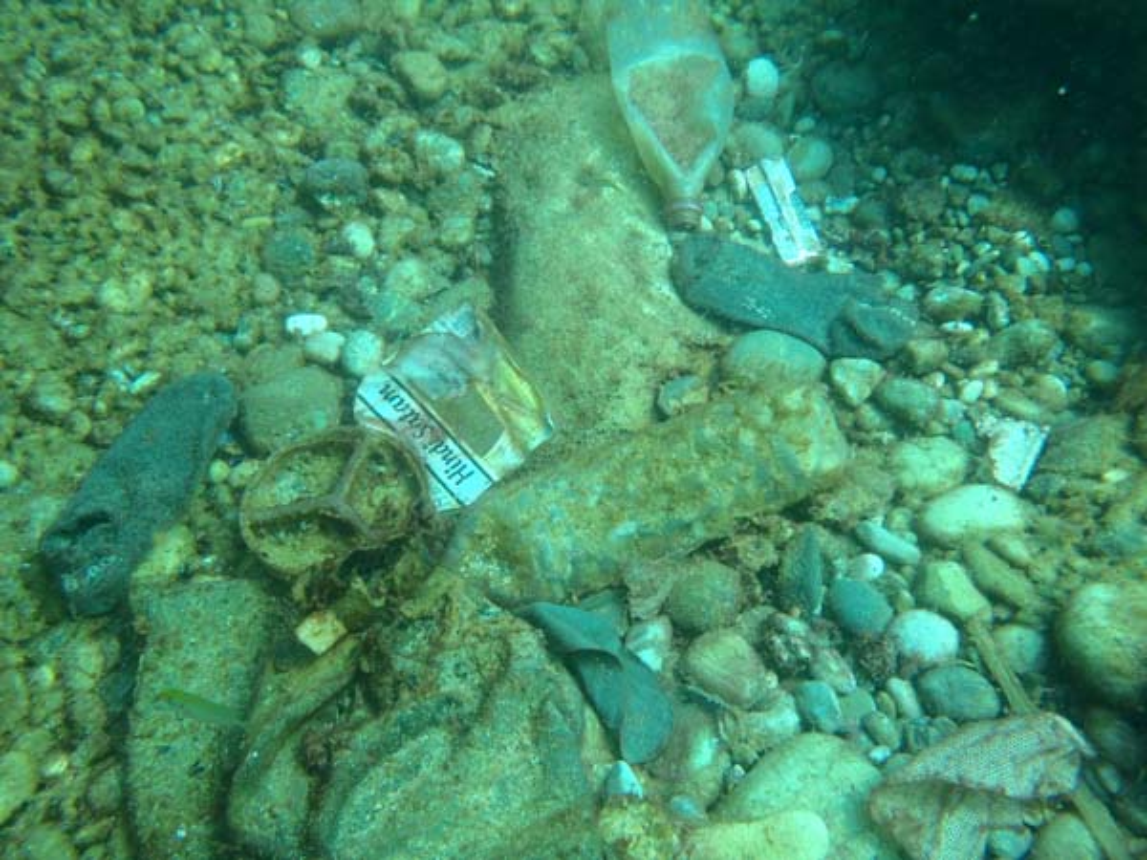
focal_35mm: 28
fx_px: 928
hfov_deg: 63.4
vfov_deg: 49.7
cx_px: 574
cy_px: 430
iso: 80
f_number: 3.9
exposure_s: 1/80
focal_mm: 5
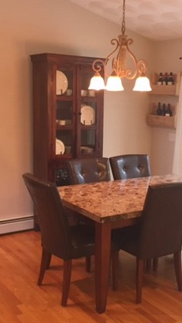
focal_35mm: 47
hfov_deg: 25.4
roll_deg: -1.4
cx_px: 116
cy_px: 165
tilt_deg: -8.9
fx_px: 403
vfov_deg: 43.7
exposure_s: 1/30
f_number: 2.2
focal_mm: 4.15
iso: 100
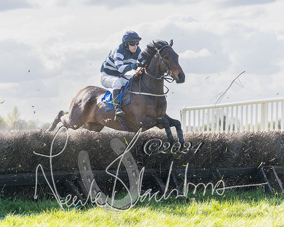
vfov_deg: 10.1
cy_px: 95
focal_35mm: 152
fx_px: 1281
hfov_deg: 12.7
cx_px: 133
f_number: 4
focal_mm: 84
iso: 400
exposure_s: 1/2000
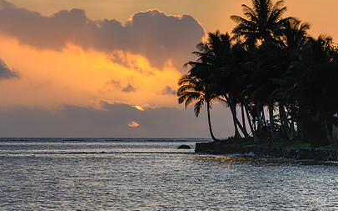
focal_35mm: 258
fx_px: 2375
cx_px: 137
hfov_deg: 8.1
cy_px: 94
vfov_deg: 5.1
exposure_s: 1/125
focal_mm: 116
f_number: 10
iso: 160
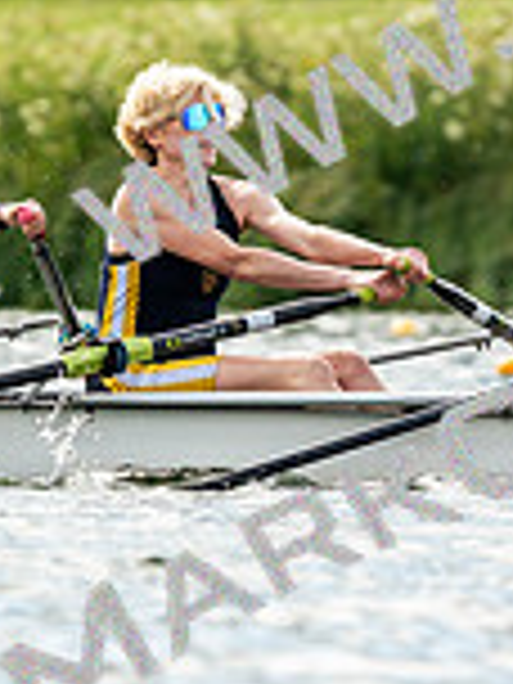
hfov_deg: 1.1
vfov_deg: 1.5
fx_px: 26498
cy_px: 277
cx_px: 630
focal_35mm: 1341
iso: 500
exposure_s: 1/2000
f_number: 6.3
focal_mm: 365
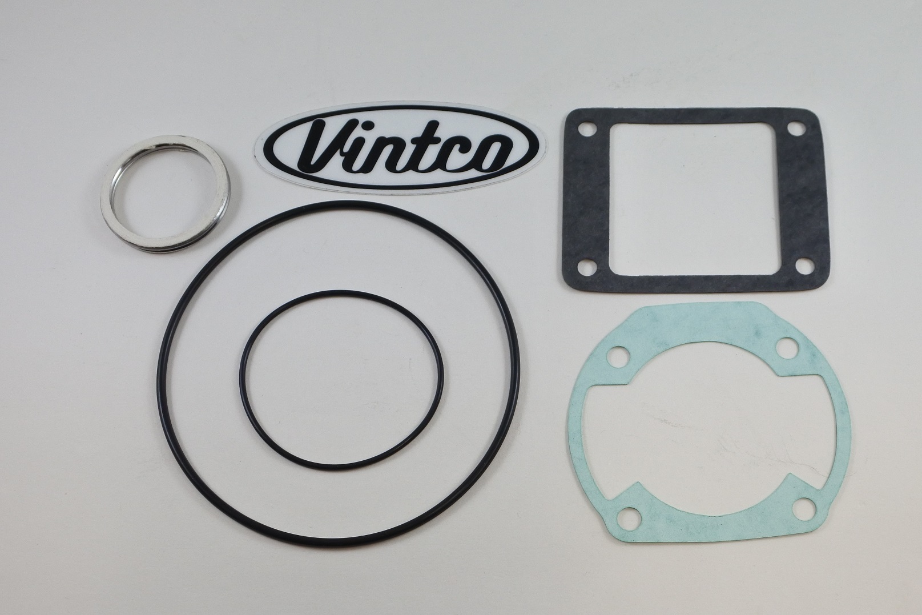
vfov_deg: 42.3
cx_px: 461
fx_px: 794
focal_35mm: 31
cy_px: 308
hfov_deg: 60.3
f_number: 3.8
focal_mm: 11.8
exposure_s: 1/250
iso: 400
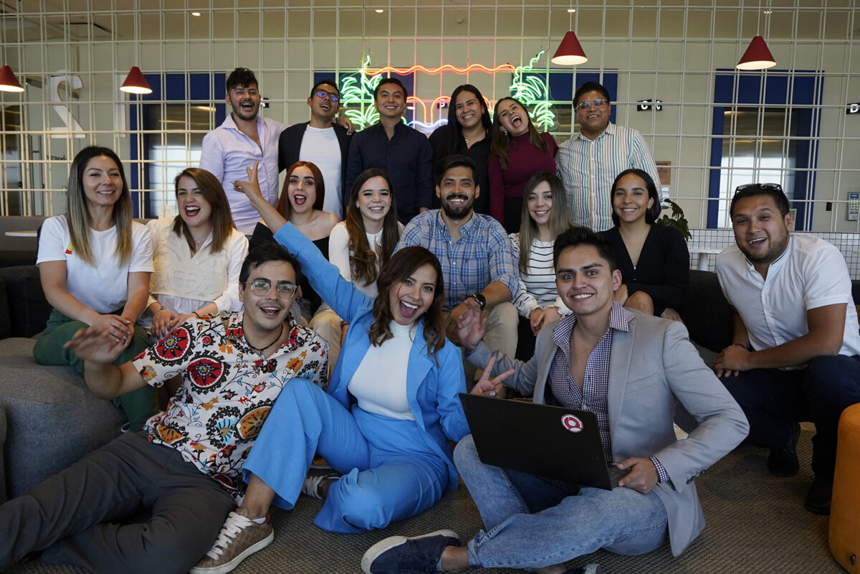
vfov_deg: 53.1
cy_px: 287
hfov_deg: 73.7
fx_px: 573
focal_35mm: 24
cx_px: 430
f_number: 5
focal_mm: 16
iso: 1000
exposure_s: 1/125
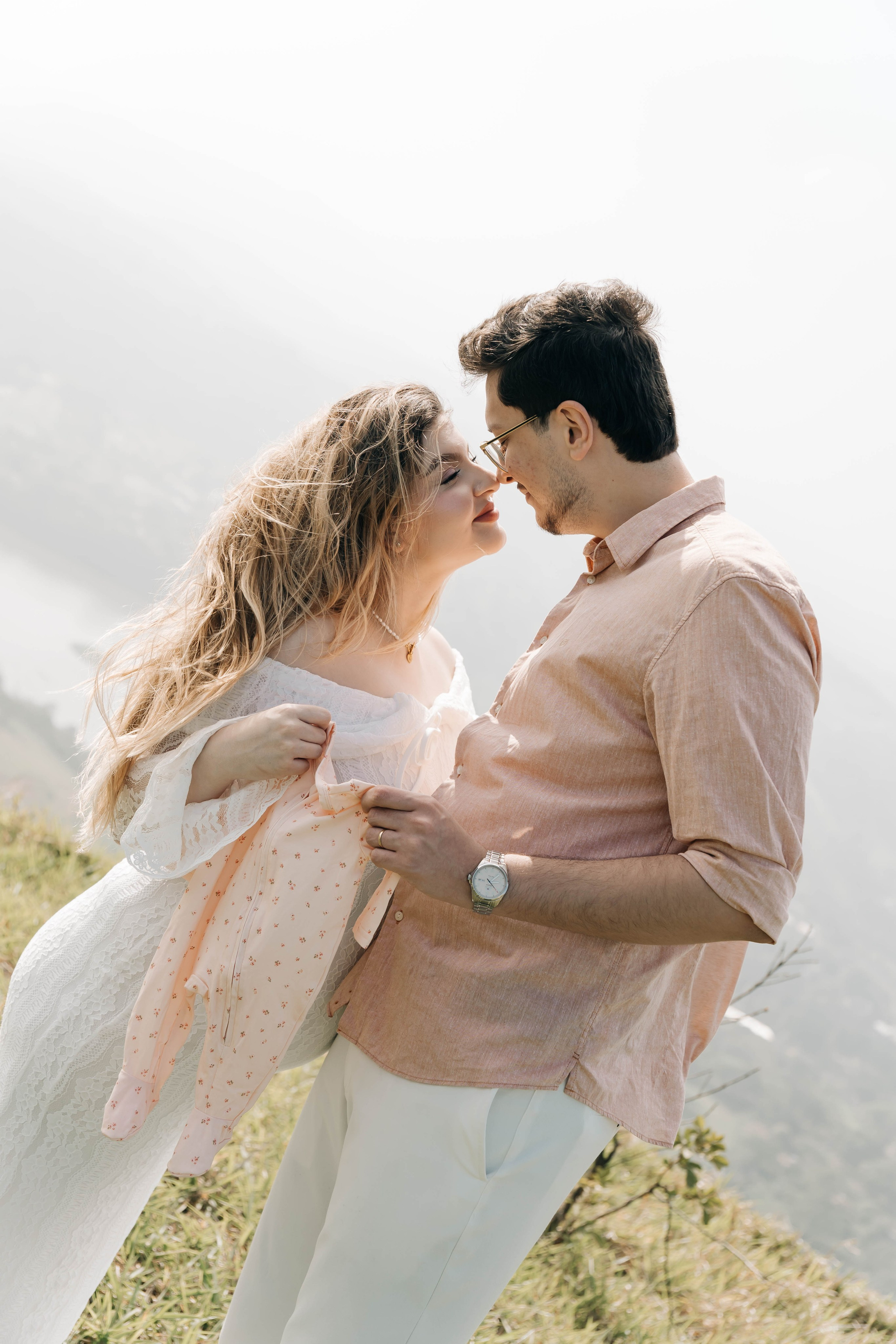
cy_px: 672
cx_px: 448
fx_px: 2184
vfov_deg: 34.2
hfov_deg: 23.2
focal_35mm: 58
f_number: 3.2
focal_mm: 39
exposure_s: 1/800
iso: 100
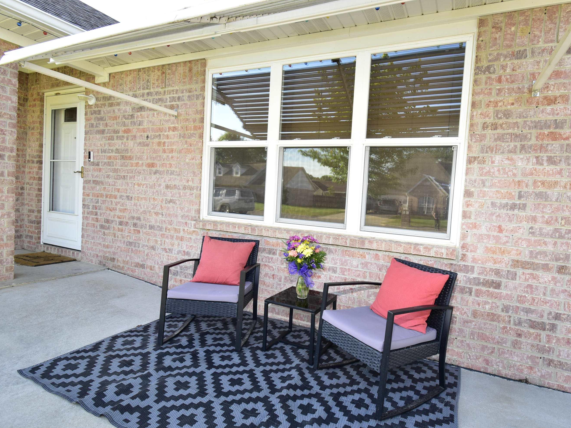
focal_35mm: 19
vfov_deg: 69.9
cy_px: 218
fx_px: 306
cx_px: 319
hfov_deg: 85.6
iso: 400
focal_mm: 11
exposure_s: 1/60
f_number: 8
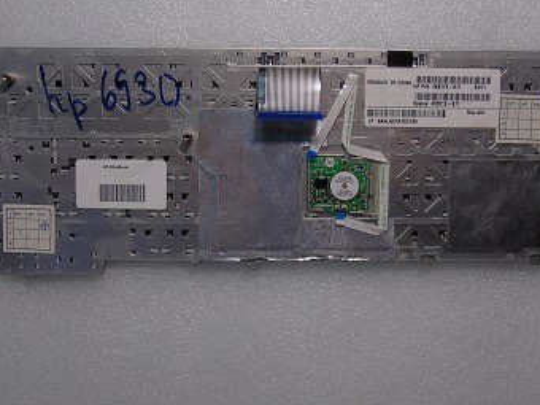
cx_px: 291
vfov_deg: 35.9
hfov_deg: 46.8
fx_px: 624
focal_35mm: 40
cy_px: 176
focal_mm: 6.1
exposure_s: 1/13
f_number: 5.3
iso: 100
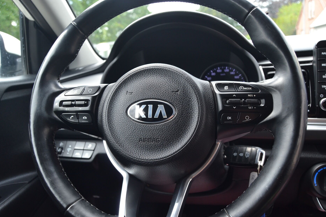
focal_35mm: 30
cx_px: 168
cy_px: 111
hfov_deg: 62.7
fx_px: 267
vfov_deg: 44.2
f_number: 5.6
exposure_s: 1/125
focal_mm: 19
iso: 280
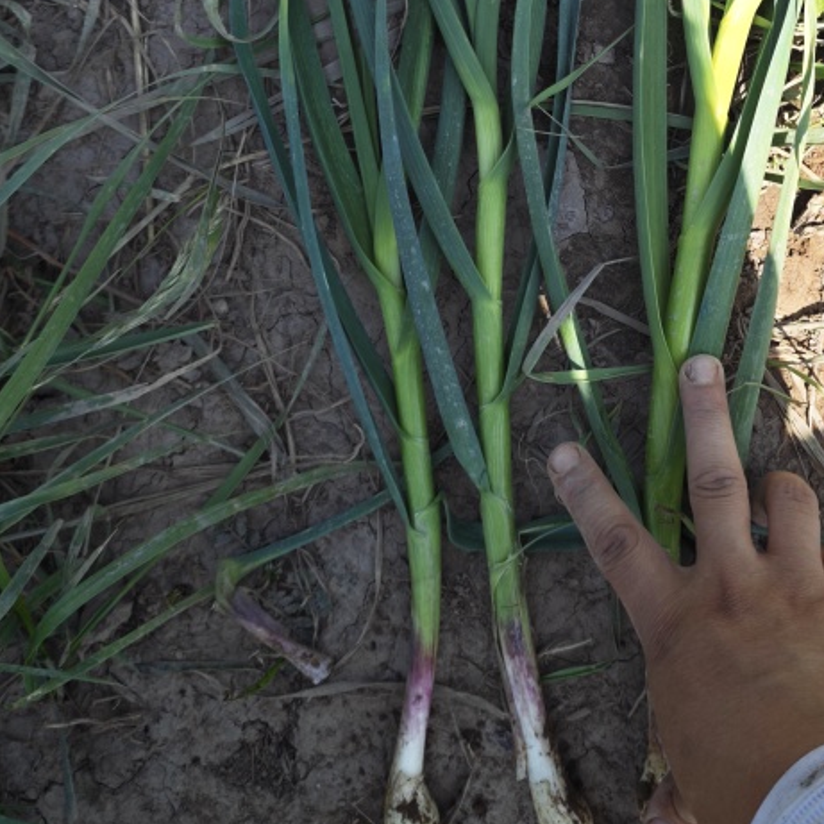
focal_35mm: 47
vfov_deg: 34.2
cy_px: 96
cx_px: 626
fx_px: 1266
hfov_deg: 35.2
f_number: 1.67
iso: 50
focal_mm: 6.62
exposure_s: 1/1352
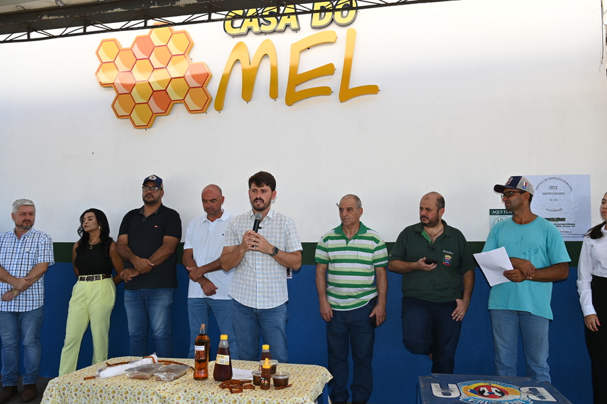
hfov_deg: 60.3
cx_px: 304
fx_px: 522
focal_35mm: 31
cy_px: 202
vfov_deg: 42.3
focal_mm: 31
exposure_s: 1/125
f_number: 5.6
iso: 125
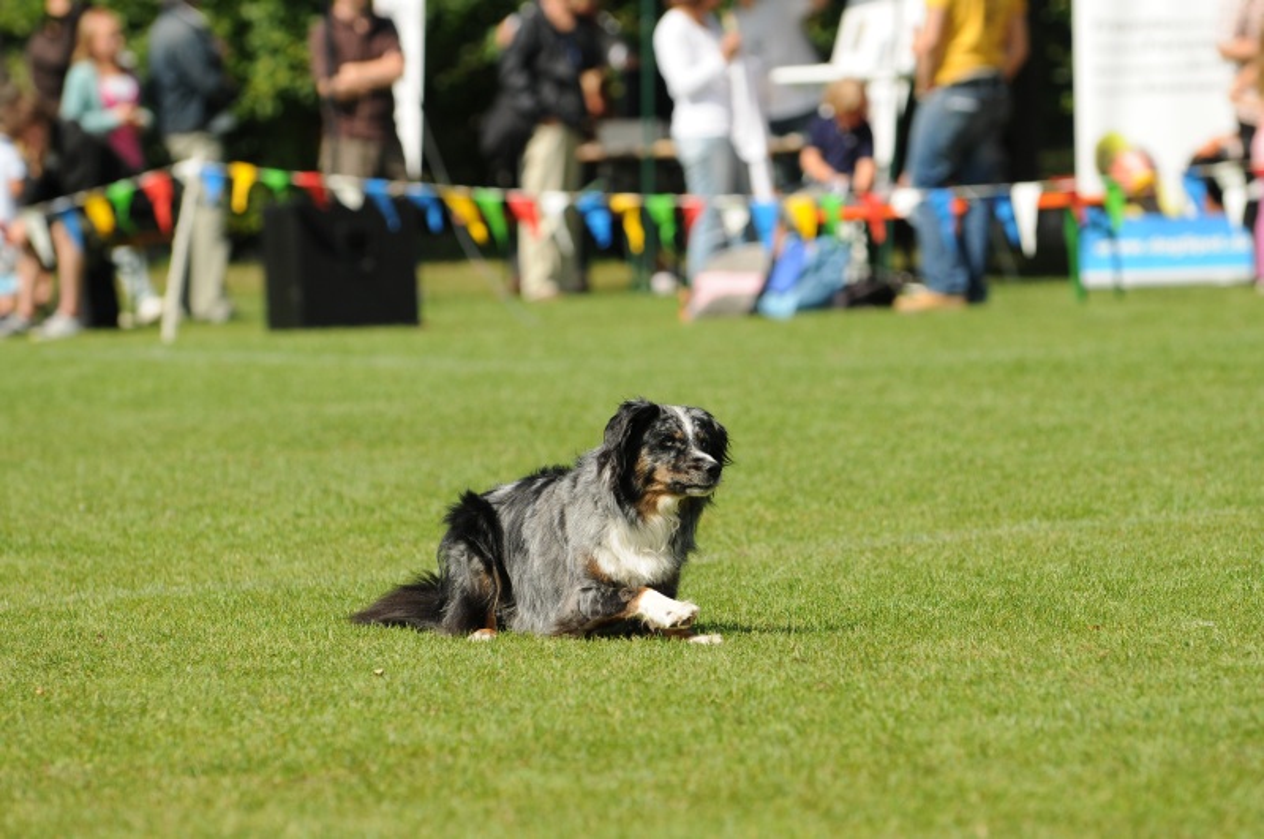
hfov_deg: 6.9
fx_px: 10518
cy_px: 420
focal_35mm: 300
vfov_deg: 4.6
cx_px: 632
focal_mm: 200
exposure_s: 1/1250
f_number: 4.5
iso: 200
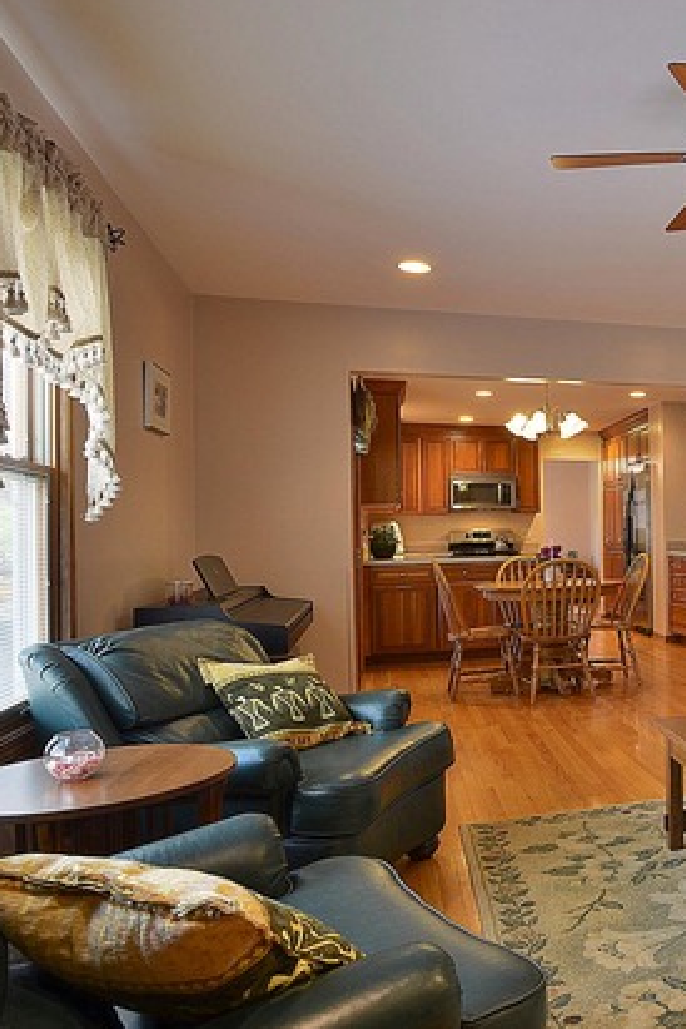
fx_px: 800
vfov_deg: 65.5
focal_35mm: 28
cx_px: 701
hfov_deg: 40.1
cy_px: 518
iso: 200
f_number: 8
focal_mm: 12
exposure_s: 1/2
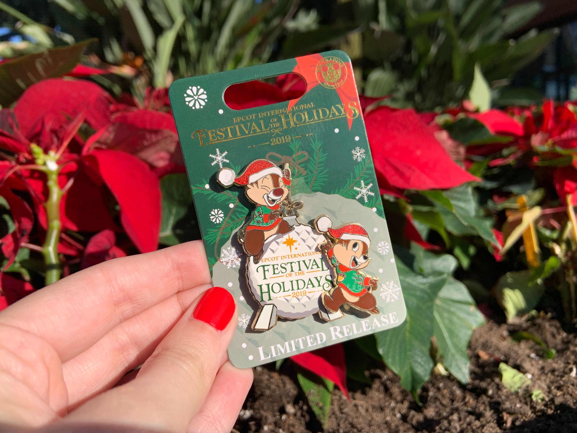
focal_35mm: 26
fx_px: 433
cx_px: 288
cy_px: 216
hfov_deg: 67.3
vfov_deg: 53.1
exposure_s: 1/2160
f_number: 1.8
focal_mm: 4.25
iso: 25
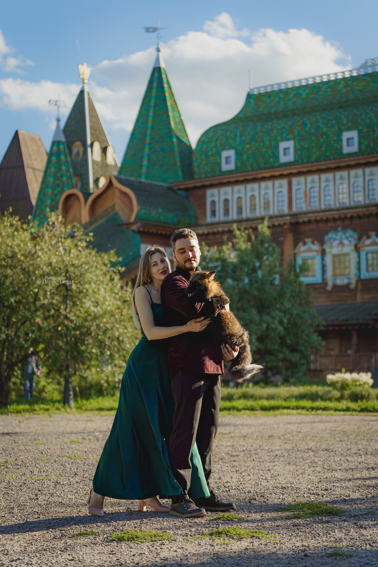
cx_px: 189
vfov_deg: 27.0
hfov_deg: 18.2
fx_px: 1183
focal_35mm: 75
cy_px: 284
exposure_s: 1/1600
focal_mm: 75.1
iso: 200
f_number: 2.8
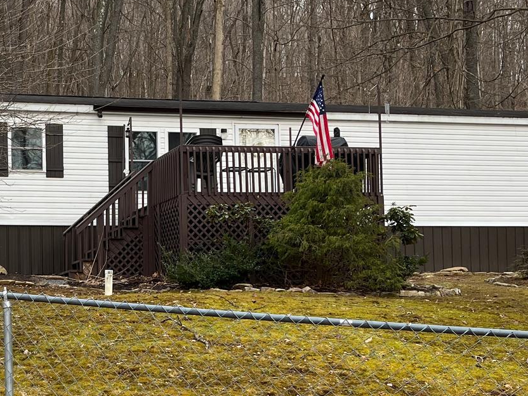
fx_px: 976
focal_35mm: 64
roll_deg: +1.5
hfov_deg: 29.3
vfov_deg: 22.8
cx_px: 78
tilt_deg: +2.8
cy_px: 265
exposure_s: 1/124
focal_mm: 5.1
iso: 40
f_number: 1.6
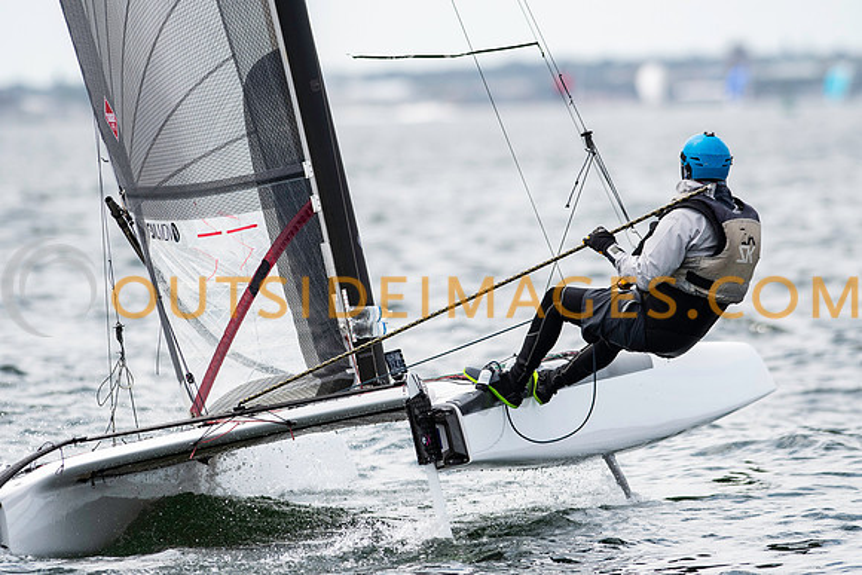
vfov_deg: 3.1
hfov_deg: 4.6
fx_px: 10777
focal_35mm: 450
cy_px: 288
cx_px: 431
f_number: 5
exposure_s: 1/4000
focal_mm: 300
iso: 400
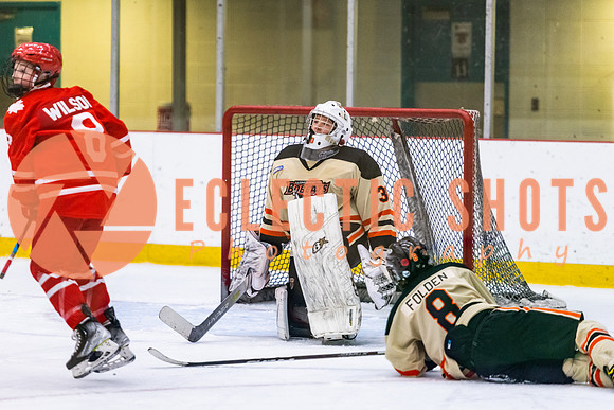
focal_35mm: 205
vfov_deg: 6.7
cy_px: 229
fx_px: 3502
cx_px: 307
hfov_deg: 10.0
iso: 3200
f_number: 3.2
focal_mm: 175
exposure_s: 1/640
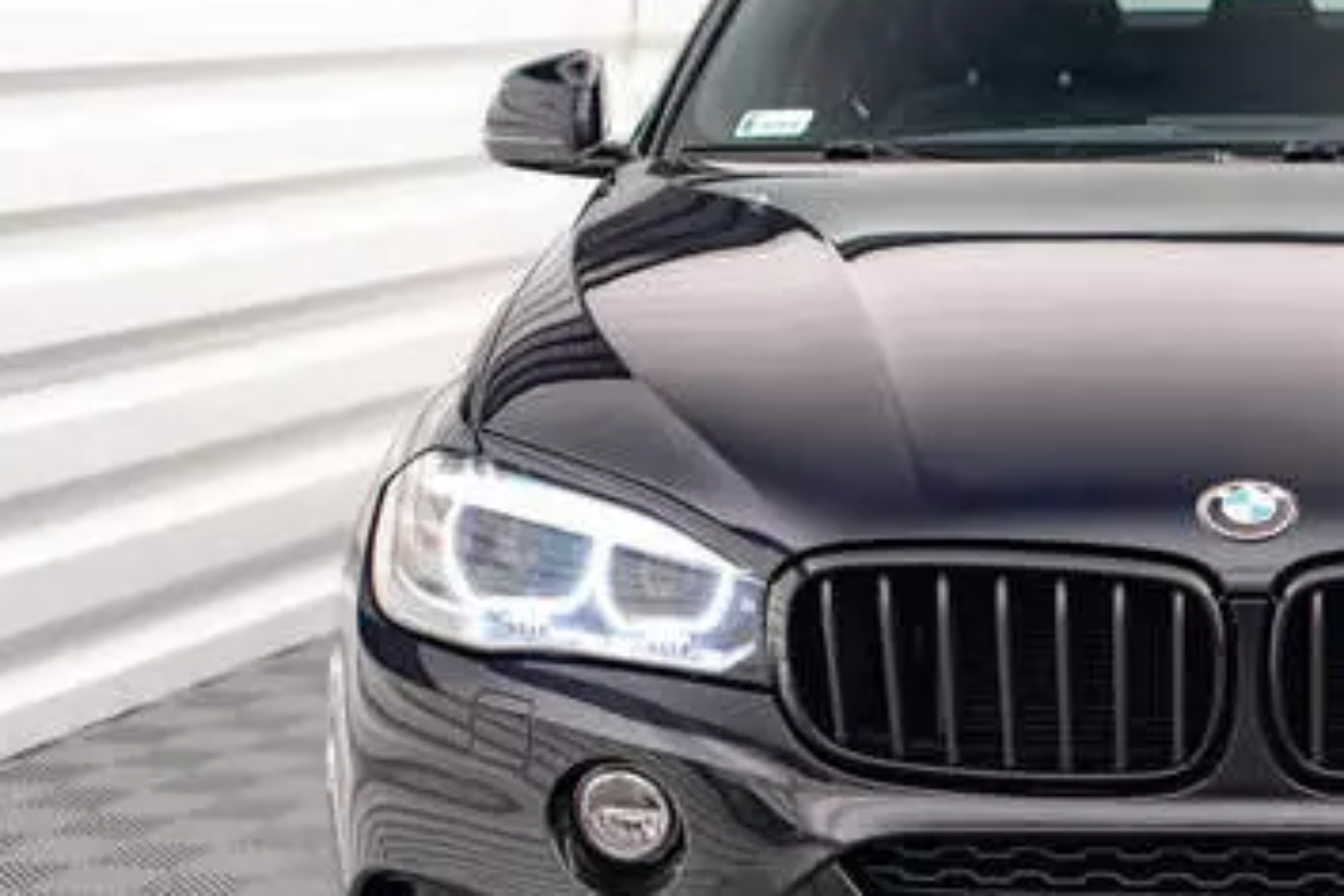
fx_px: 3733
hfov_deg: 20.0
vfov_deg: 13.6
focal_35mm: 100
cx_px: 1252
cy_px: 708
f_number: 2.5
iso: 1250
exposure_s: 1/100
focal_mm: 35
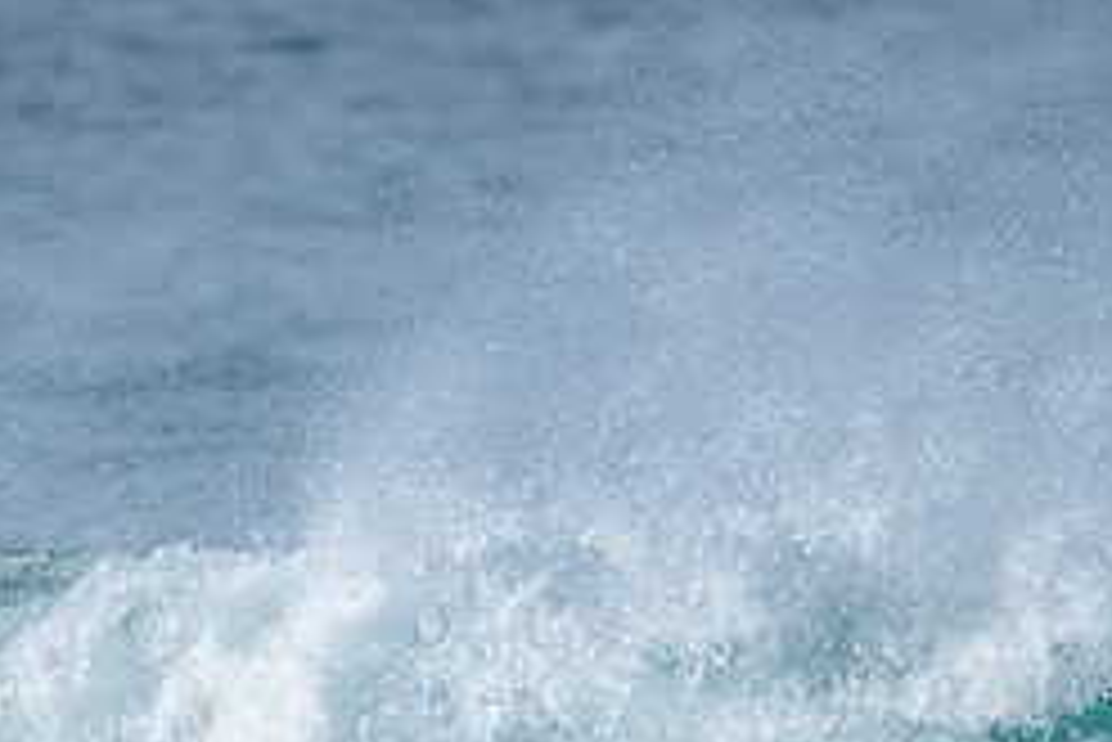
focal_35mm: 1882
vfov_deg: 0.7
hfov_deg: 1.1
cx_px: 783
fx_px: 58165
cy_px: 866
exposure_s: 1/2500
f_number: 6.3
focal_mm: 800
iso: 320
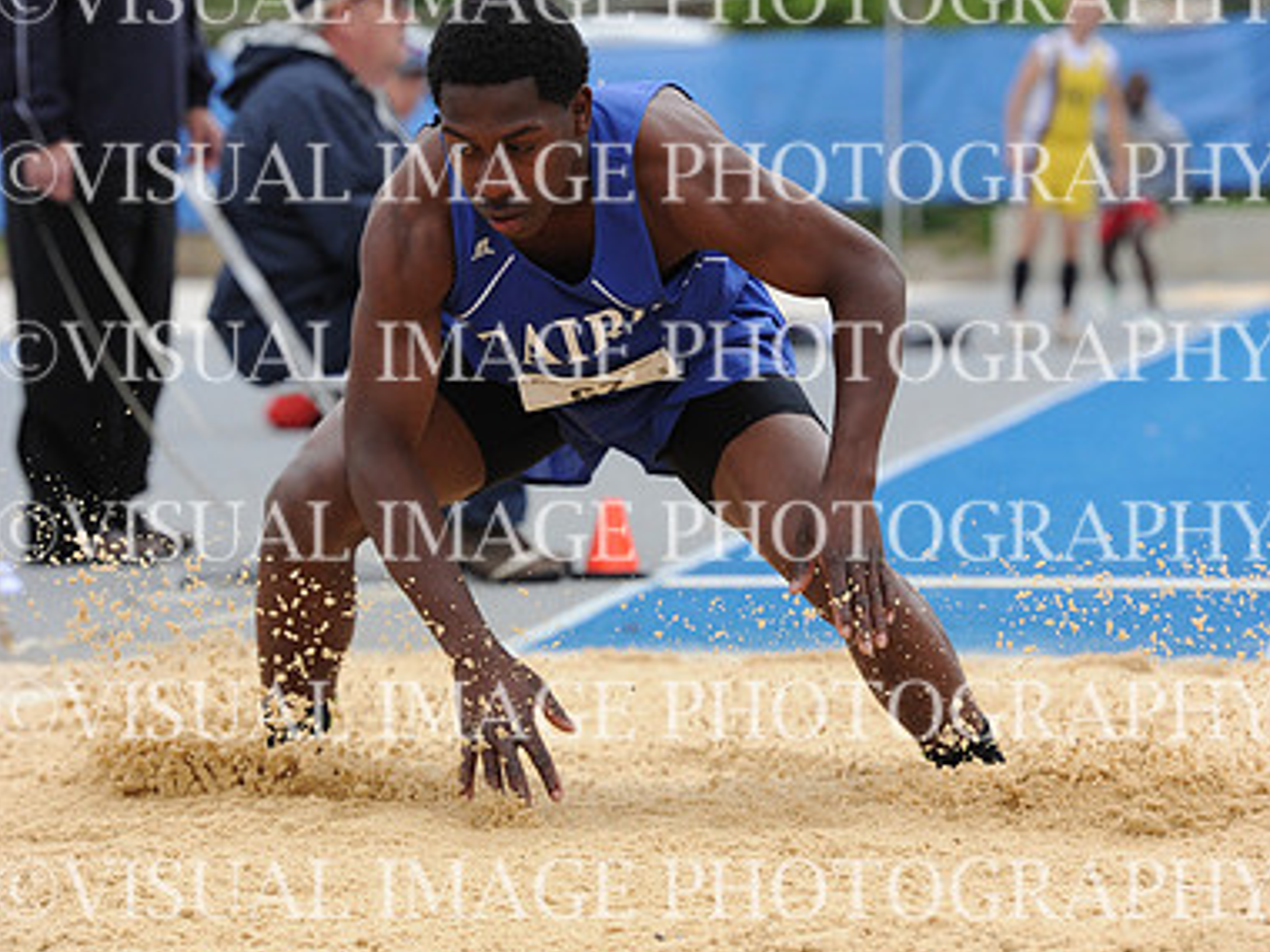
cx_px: 638
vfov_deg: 5.8
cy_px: 261
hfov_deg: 7.7
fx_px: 9429
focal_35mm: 257
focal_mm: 175
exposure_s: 1/1600
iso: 1600
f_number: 5.6
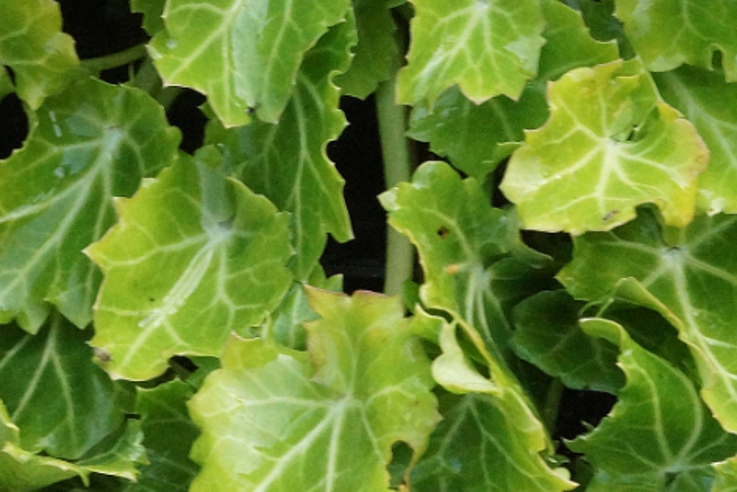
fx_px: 7802
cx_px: 289
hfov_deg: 5.4
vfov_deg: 3.6
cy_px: -75
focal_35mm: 381
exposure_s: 1/80
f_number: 14
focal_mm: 100
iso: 3200
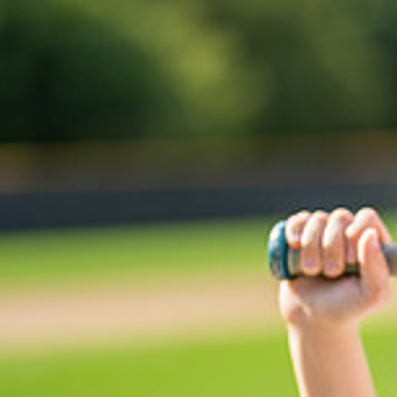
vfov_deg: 8.9
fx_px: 2530
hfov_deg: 8.6
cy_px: 332
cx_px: 690
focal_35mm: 195
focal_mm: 50
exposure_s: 1/5000
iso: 100
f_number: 1.2
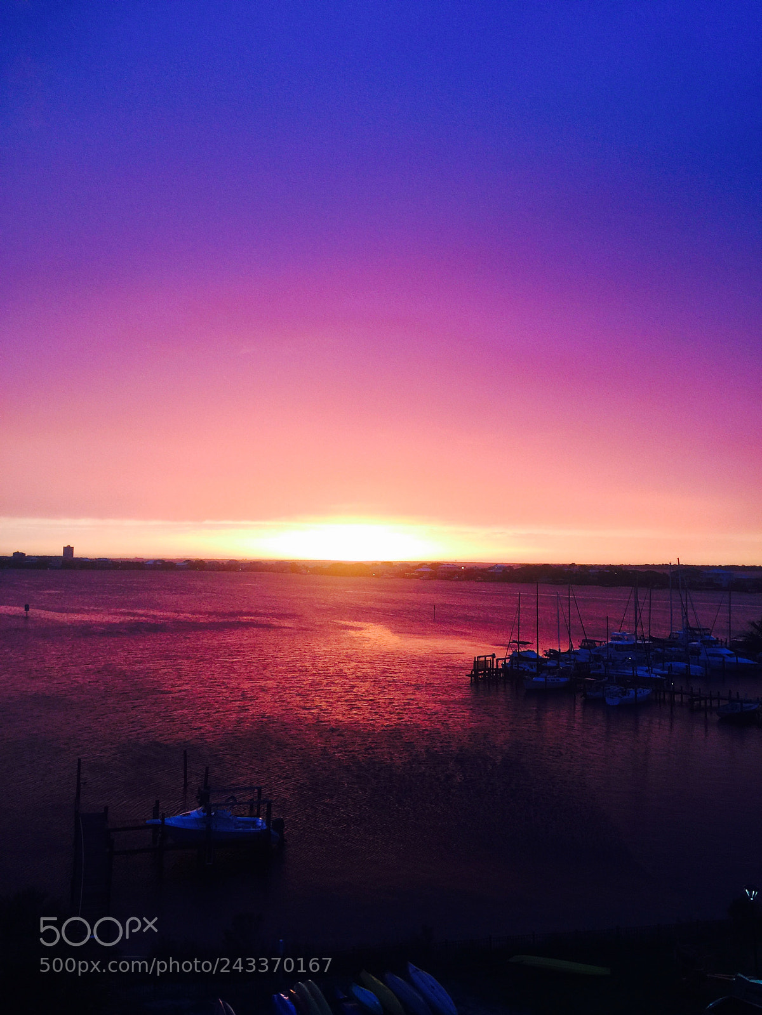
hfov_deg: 48.2
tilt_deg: +2.6
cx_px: 381
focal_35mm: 29
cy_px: 508
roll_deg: -0.5
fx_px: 851
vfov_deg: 61.7
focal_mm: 4.15
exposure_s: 1/30
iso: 32
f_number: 2.2
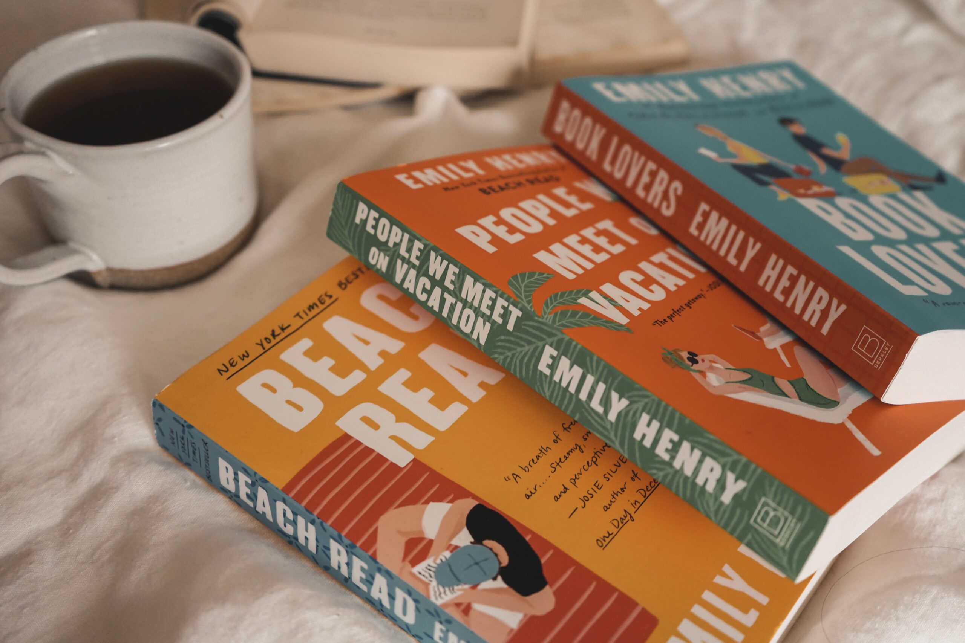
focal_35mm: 37
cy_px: 322
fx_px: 992
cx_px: 482
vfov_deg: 35.9
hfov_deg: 51.9
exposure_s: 1/60
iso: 1600
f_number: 4
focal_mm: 37
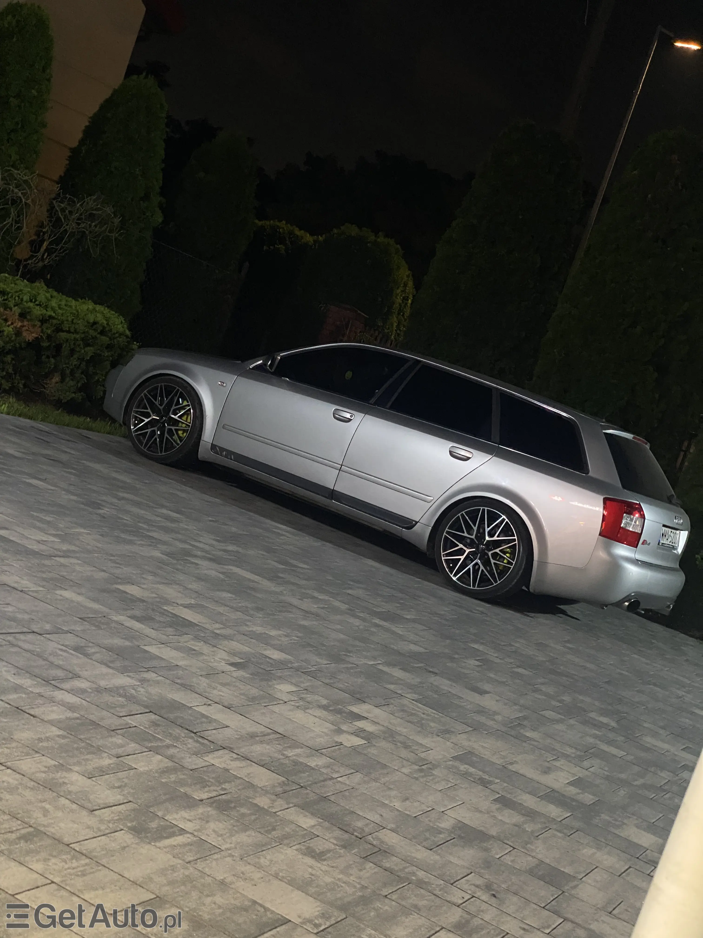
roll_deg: -18.9
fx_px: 1408
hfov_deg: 28.0
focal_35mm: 52
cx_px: 352
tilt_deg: -2.1
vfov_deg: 36.8
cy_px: 469
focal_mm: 6
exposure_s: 1/25
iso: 1000
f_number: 2
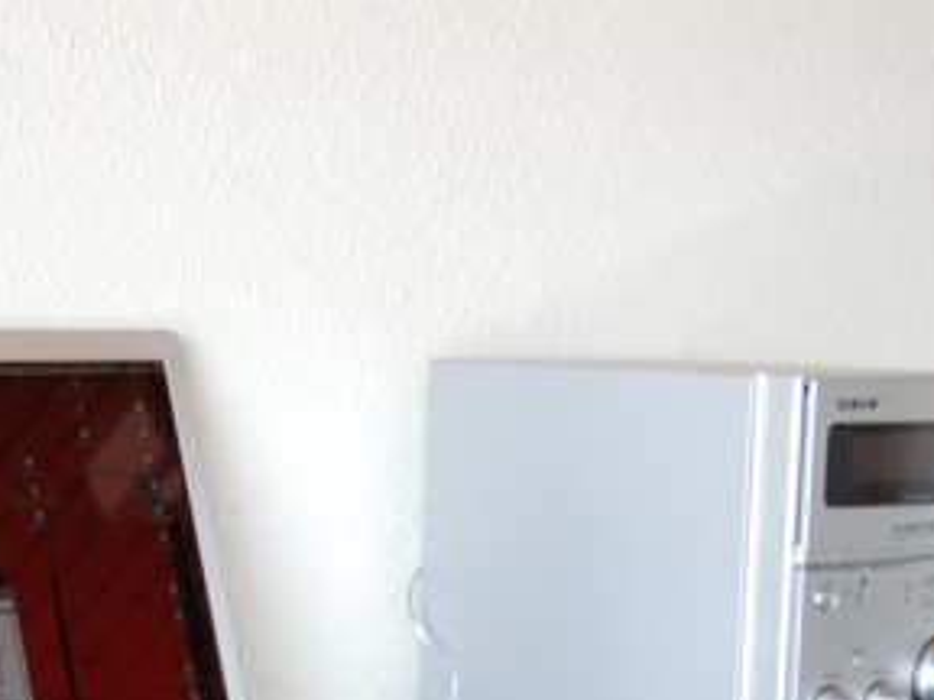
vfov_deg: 15.2
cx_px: 152
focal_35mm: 96
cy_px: 685
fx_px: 2590
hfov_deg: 20.2
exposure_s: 1/25
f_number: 4.2
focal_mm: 30
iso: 400
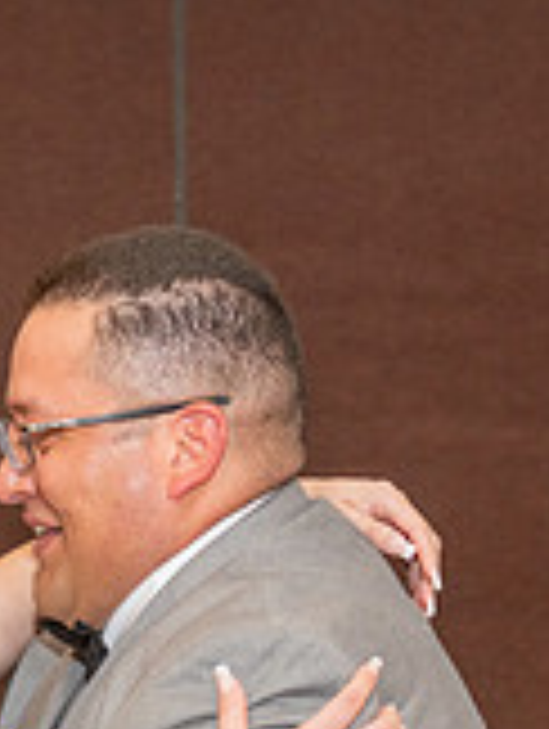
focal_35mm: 136
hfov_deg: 10.8
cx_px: -61
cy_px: 972
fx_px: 2868
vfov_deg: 13.9
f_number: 3.5
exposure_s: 1/125
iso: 800
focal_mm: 34
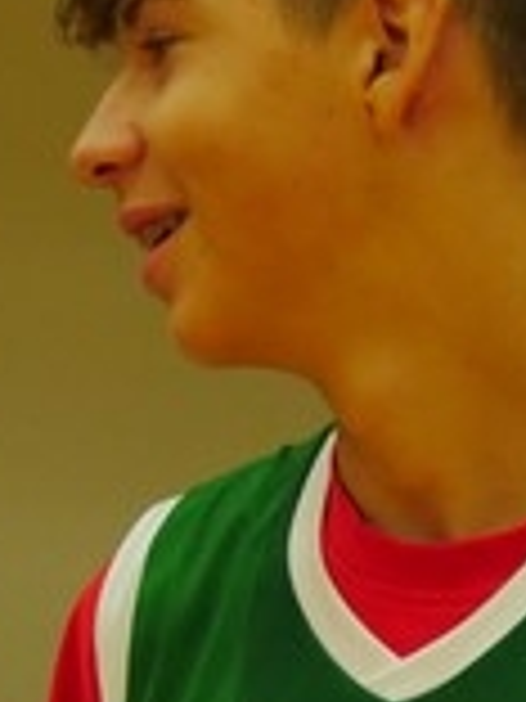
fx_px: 6848
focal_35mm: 338
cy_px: 626
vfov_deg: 5.9
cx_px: 526
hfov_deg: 4.4
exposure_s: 1/250
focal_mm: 55
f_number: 5.1
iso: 3200
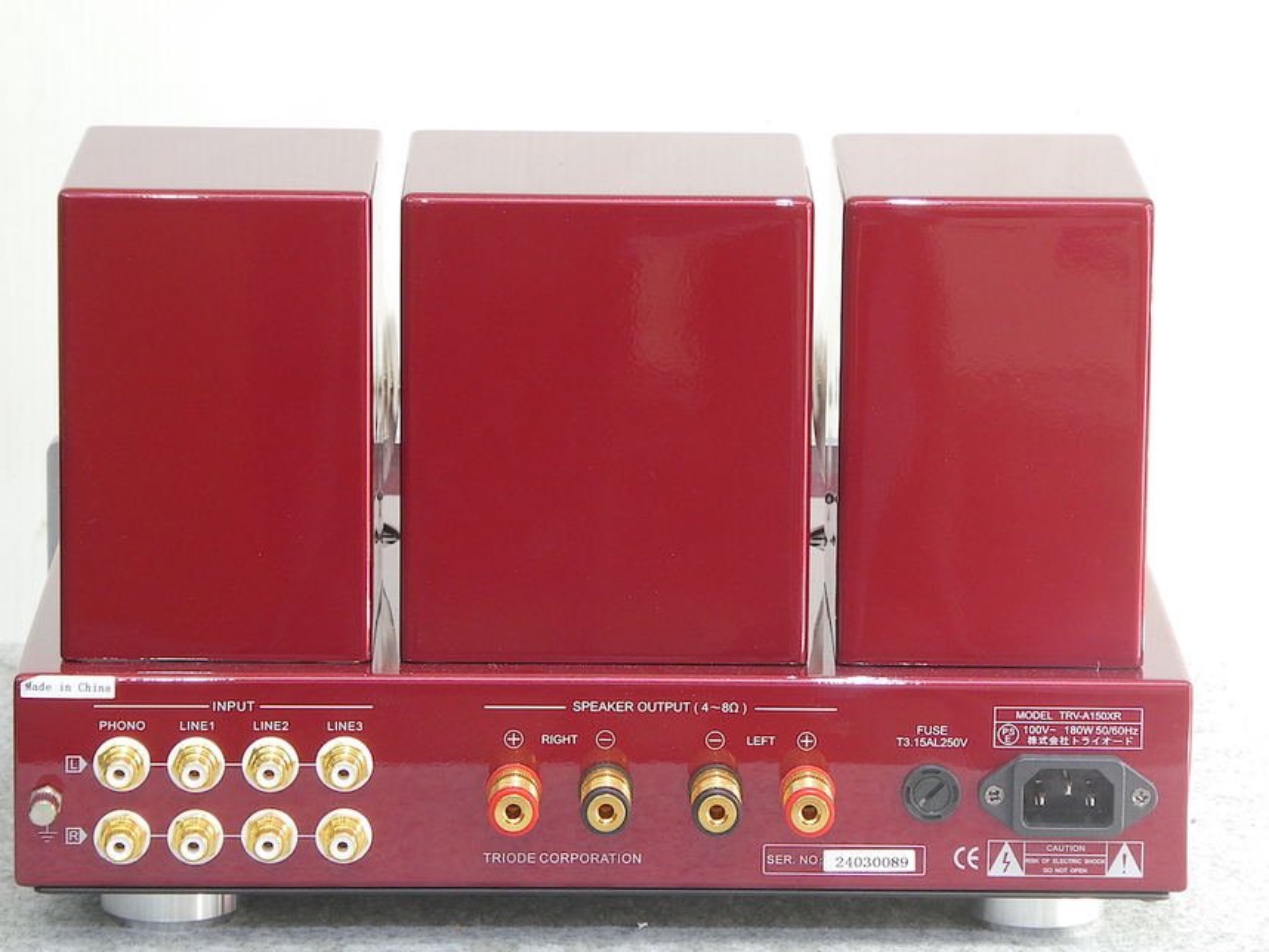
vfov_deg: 8.3
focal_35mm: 179
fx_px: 6564
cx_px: 612
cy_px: 520
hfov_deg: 11.0
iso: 200
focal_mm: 28.7
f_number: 5.5
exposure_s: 1/10
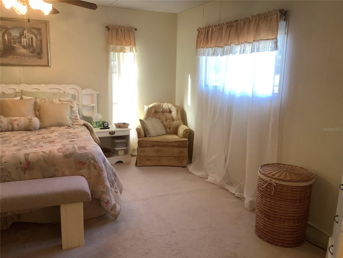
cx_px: 172
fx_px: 307
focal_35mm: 31
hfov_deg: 58.4
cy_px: 129
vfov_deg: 45.4
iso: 160
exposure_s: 1/60
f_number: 2.4
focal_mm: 3.3
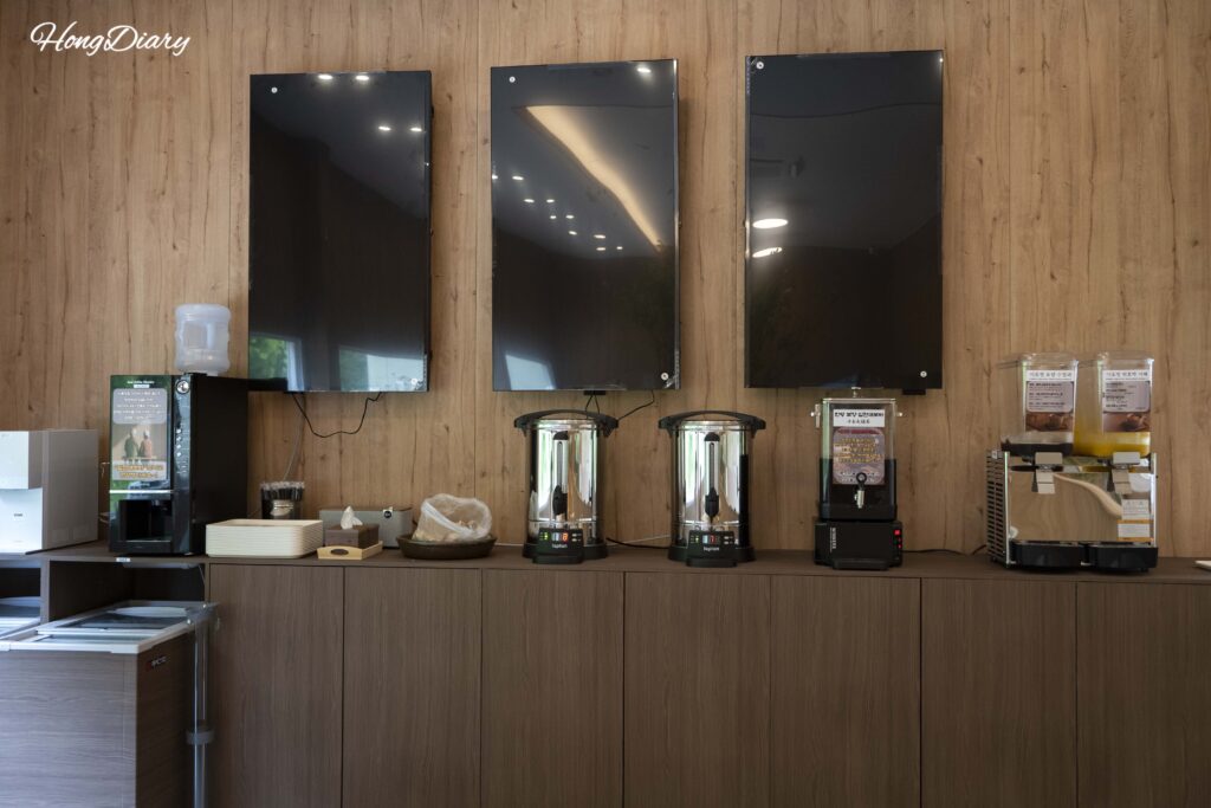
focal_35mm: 34
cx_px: 606
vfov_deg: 38.9
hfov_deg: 55.8
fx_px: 1144
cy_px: 404
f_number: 4.5
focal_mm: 34
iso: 3200
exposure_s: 1/160
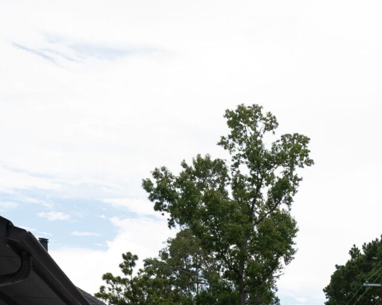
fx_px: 836
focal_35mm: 74
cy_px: 544
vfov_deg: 17.1
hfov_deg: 22.2
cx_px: 540
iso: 50
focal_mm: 16
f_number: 6.3
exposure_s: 1/125
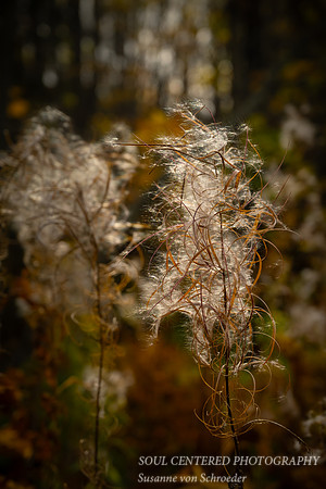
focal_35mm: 83
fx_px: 1121
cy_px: 244
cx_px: 217
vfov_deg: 24.6
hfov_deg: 16.5
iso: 200
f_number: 4
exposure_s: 1/400
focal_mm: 55
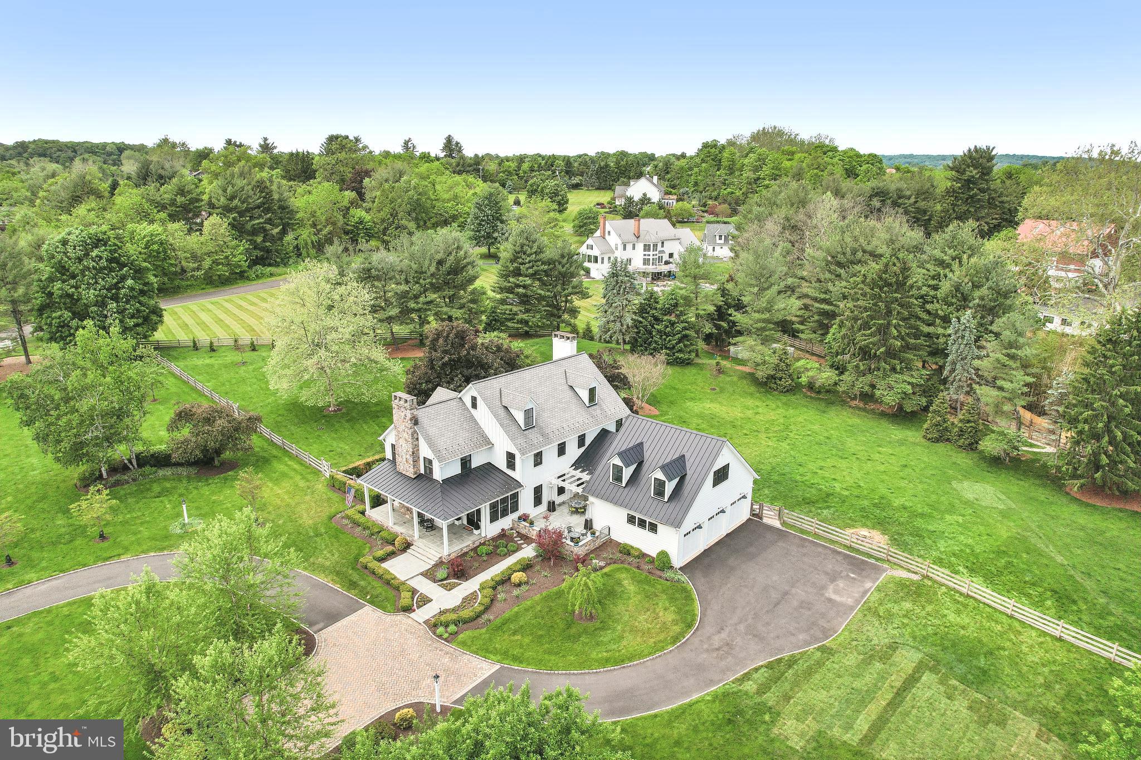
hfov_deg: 78.6
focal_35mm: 22
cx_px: 570
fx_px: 697
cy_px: 380
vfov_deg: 57.2
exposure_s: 1/3000
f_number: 2.8
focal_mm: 8.4
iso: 100
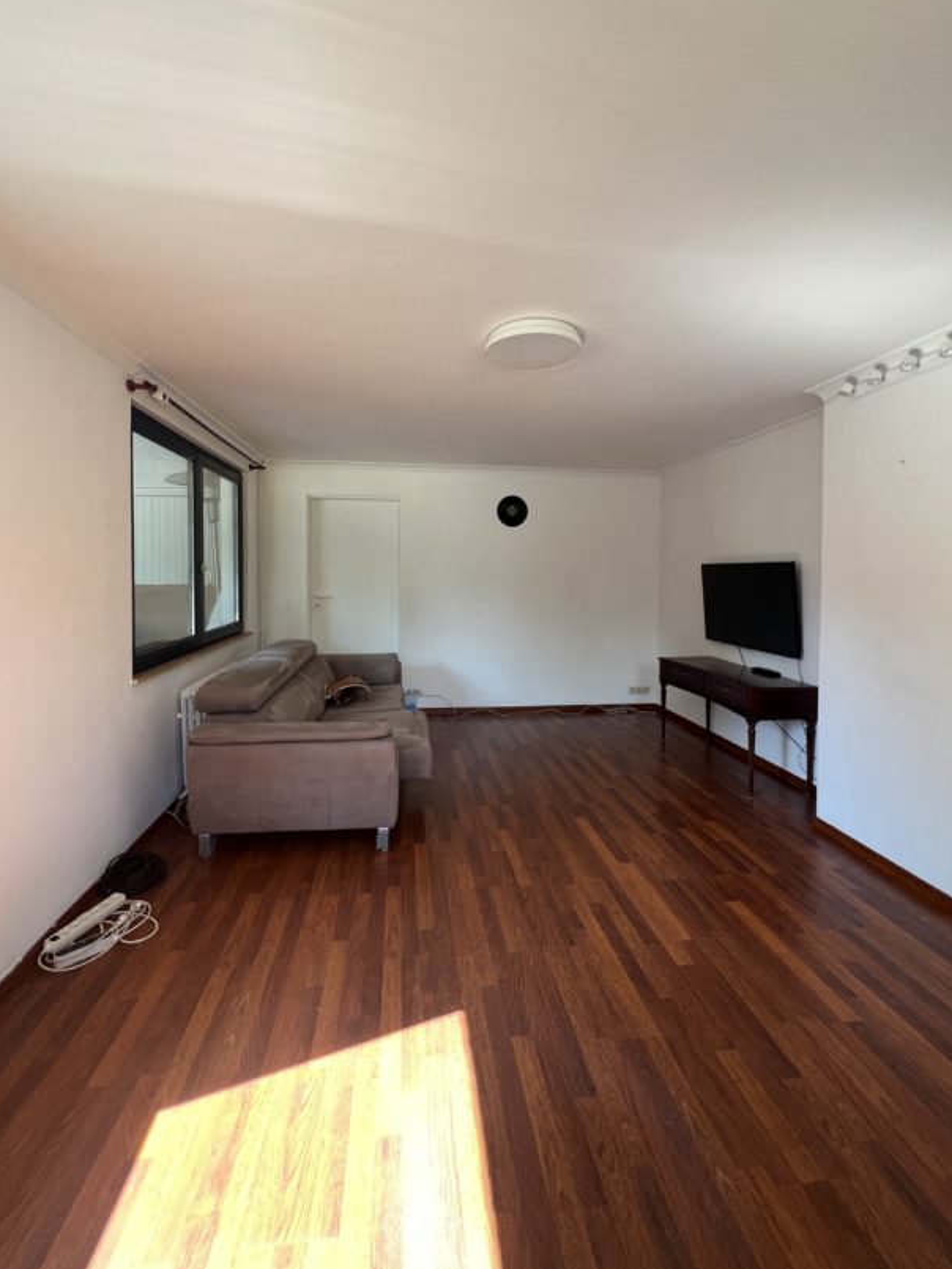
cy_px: 589
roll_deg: +0.0
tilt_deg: -1.6
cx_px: 459
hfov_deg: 85.7
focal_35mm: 14
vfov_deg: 101.9
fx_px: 513
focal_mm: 1.57
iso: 100
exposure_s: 1/99
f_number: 1.8
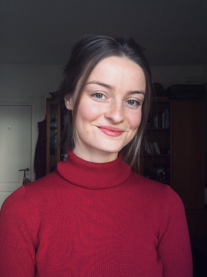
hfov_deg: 45.4
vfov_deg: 58.4
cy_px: 138
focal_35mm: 31
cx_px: 104
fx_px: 247
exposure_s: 1/20
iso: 40
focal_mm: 2.65
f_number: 2.2
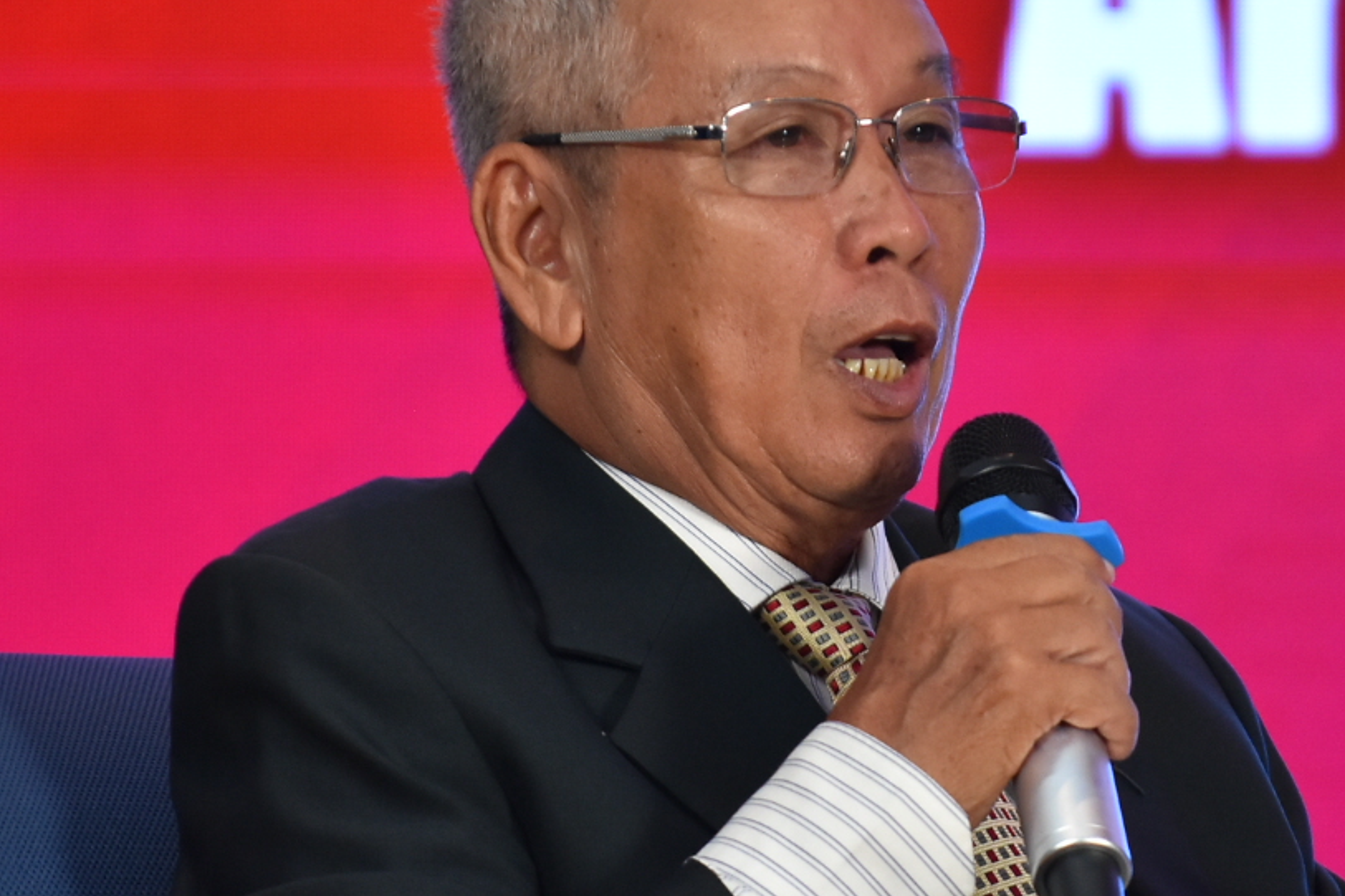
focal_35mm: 598
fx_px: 22340
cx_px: 1009
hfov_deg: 3.4
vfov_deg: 2.3
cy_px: 276
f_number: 3.5
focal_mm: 200
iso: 1000
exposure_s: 1/320
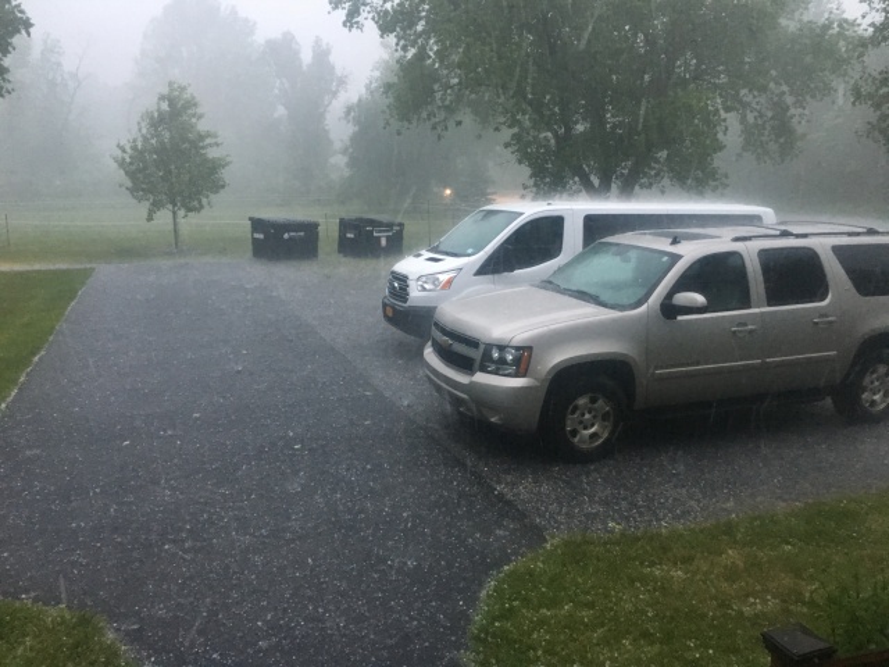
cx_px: 444
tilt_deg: -13.5
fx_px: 745
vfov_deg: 48.2
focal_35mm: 29
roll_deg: +1.3
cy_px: 334
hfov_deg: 61.7
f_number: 2.2
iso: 160
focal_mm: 4.15
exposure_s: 1/30
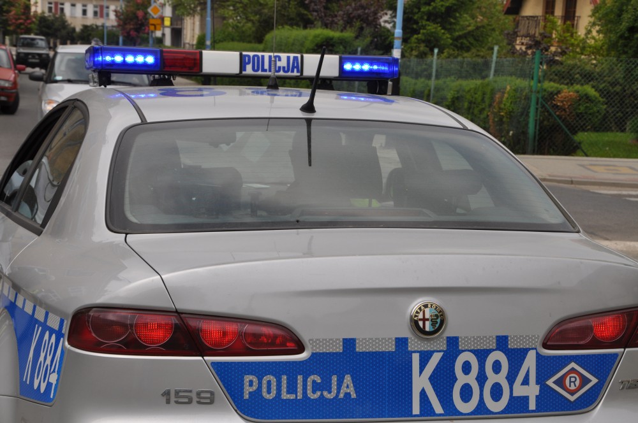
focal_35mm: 78
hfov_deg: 26.0
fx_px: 1381
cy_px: 212
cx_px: 319
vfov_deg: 17.4
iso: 200
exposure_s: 1/500
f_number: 11
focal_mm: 52
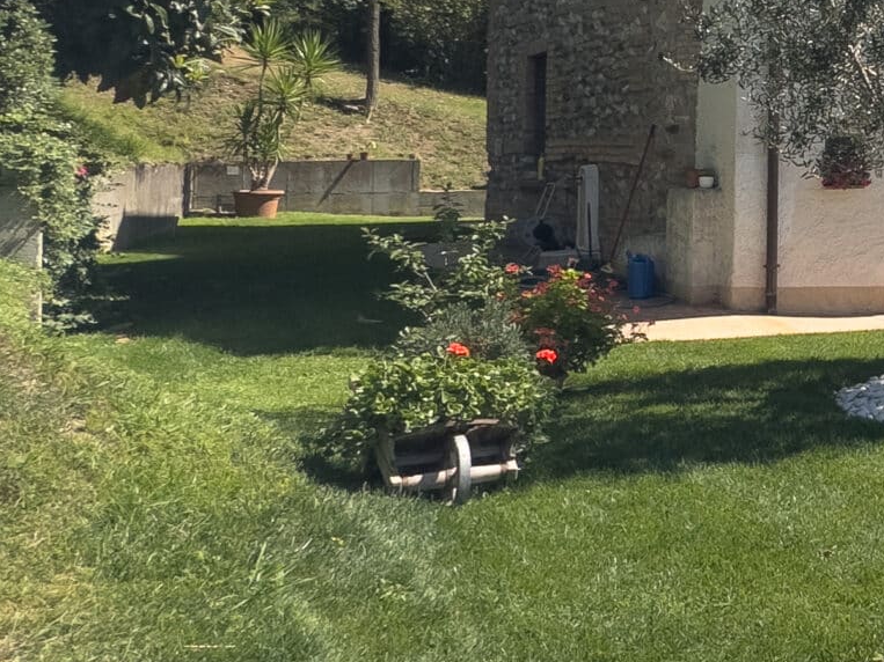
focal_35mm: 47
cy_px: 79
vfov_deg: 29.7
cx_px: 1389
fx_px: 1200
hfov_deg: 26.3
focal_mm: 2.22
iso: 40
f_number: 2.2
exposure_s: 1/1900
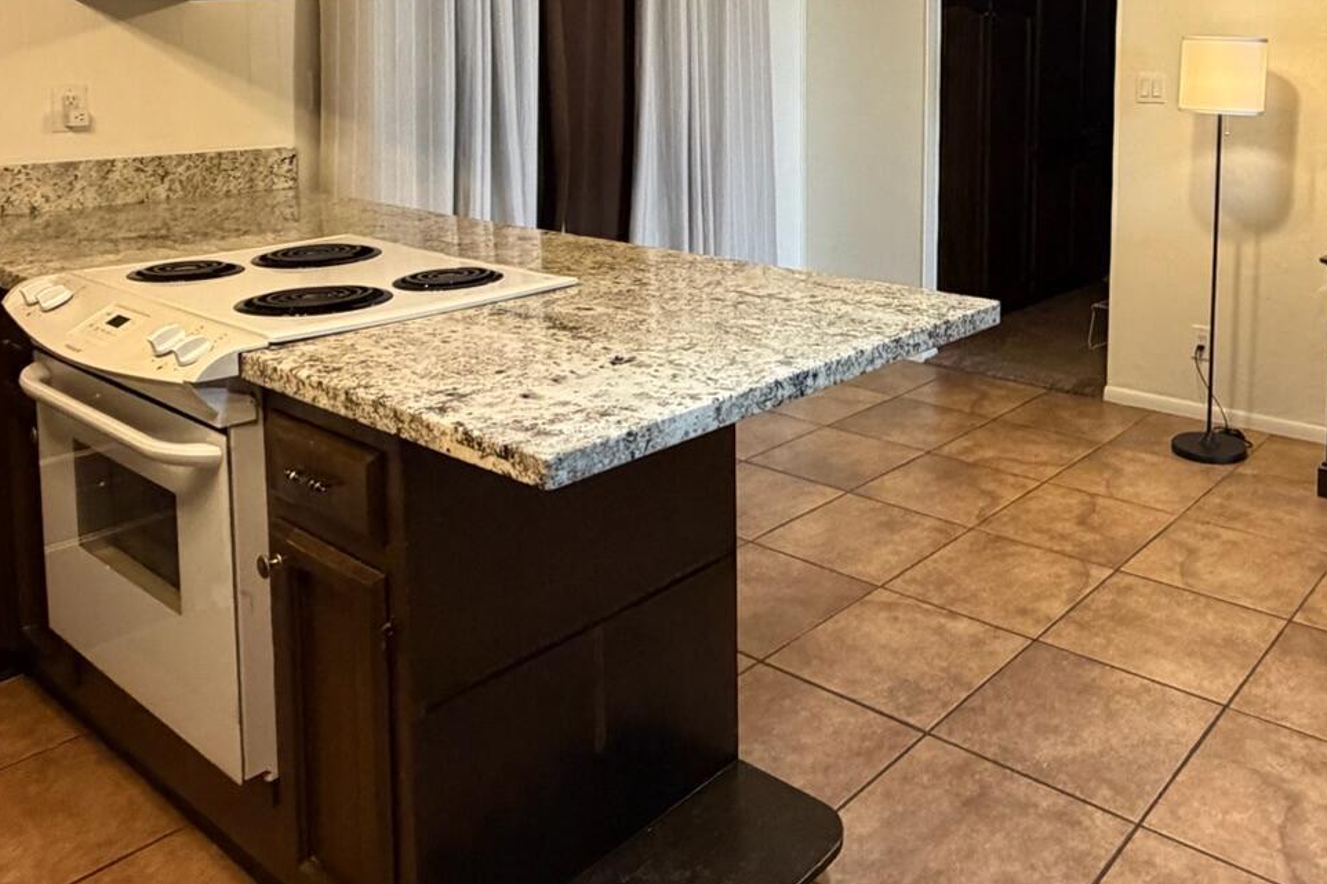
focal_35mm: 31
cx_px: 891
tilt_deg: -4.4
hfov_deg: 58.8
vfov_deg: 40.1
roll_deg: -0.4
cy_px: 143
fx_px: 1142
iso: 400
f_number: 2.2
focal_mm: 2.22
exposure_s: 1/60
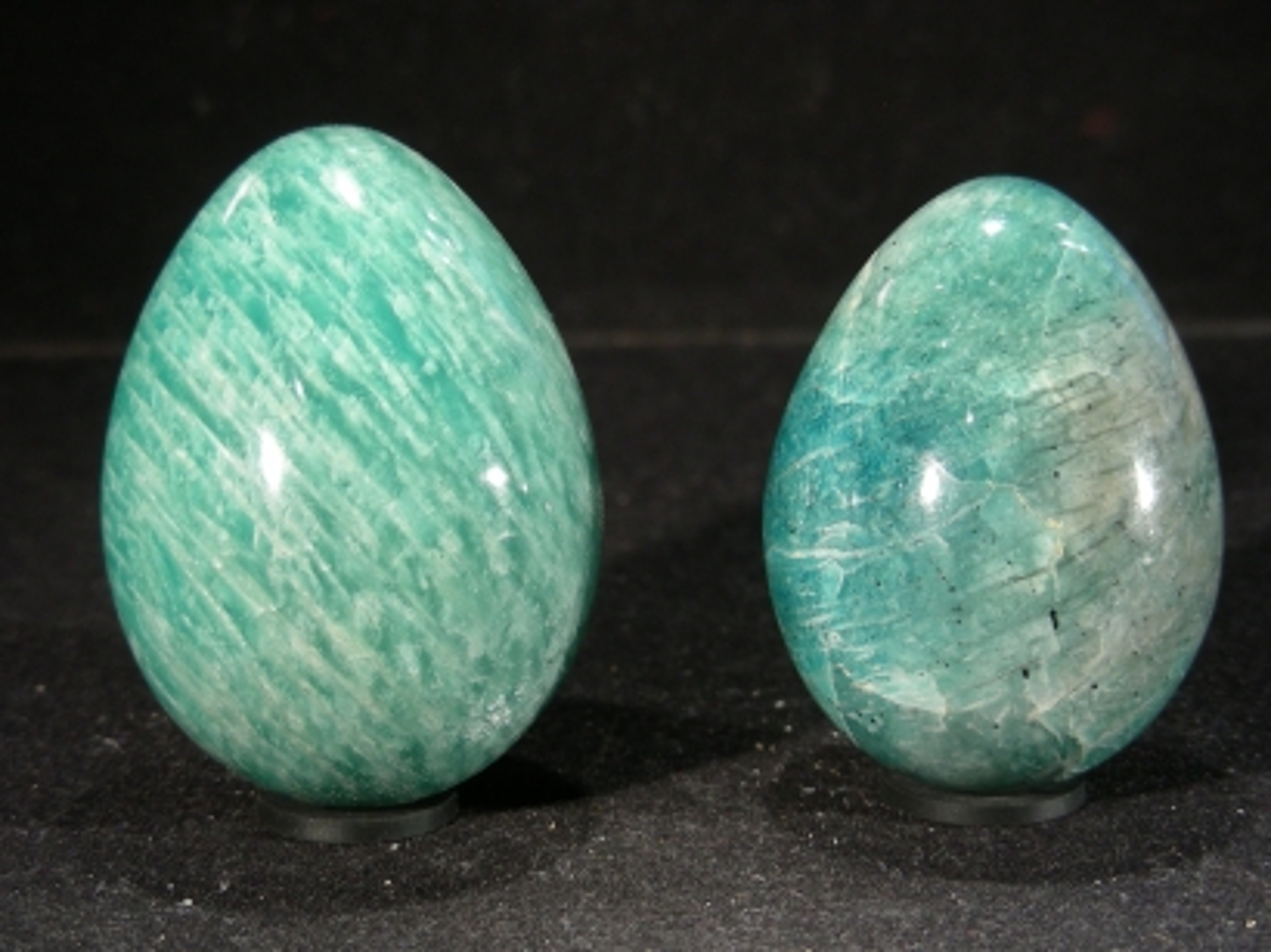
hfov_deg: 24.7
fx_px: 2899
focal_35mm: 79
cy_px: 476
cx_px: 636
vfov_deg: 18.6
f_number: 3.5
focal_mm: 13.2
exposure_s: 1/14.5
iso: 50
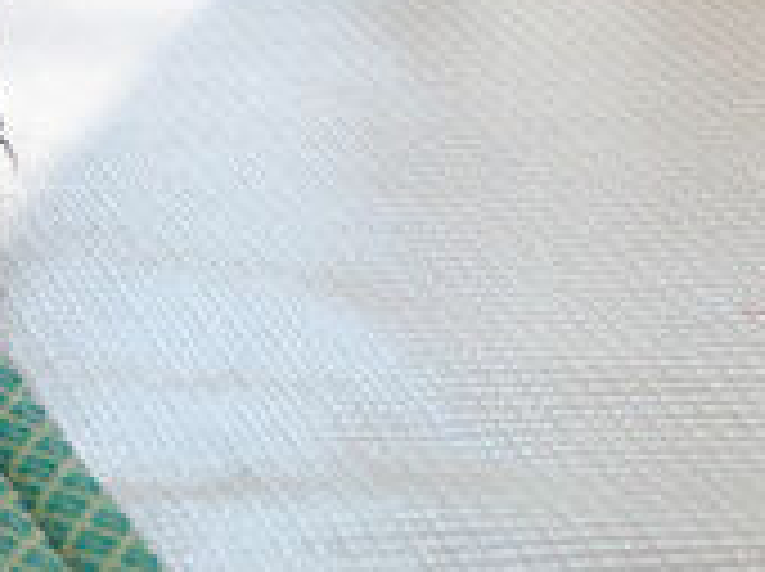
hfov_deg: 8.3
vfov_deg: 6.2
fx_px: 4921
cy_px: -1099
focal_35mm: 223
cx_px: -900
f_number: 4
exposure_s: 1/125
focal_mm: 45
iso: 1000
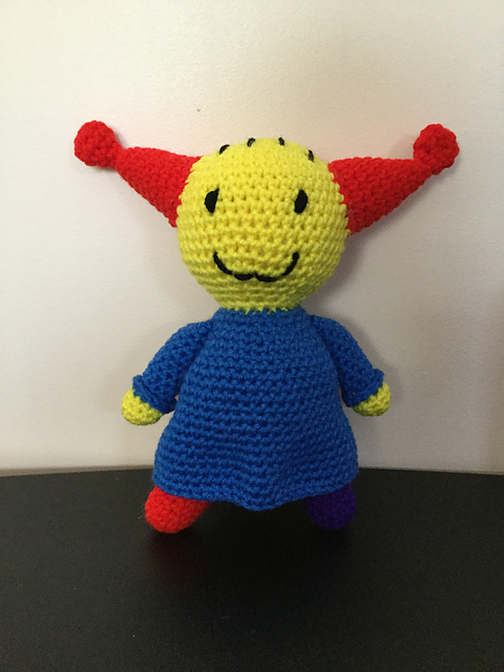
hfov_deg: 45.4
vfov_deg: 58.4
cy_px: 336
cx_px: 252
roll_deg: +3.3
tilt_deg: -16.5
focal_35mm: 31
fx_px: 602
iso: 200
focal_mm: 3.3
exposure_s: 1/20
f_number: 2.4
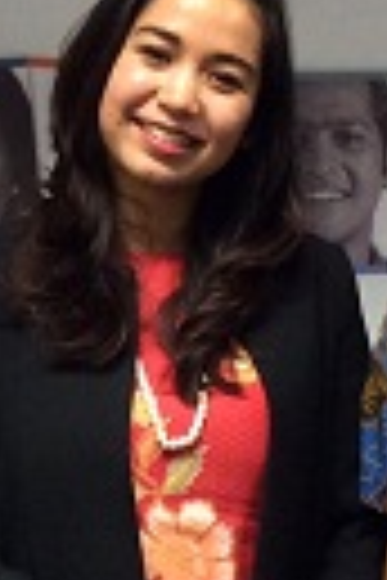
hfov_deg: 10.7
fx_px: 2064
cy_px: 366
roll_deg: +0.5
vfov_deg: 16.0
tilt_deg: -5.3
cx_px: 180
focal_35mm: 128
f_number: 2.4
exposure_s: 1/25
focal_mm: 3.3
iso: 200
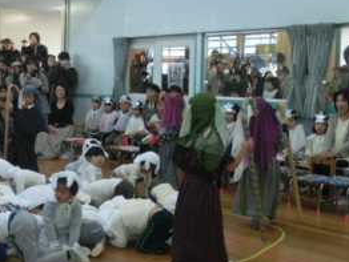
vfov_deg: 24.0
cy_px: 96
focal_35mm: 61
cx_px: 112
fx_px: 616
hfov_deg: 31.4
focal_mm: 7.15
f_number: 4
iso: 400
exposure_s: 1/80
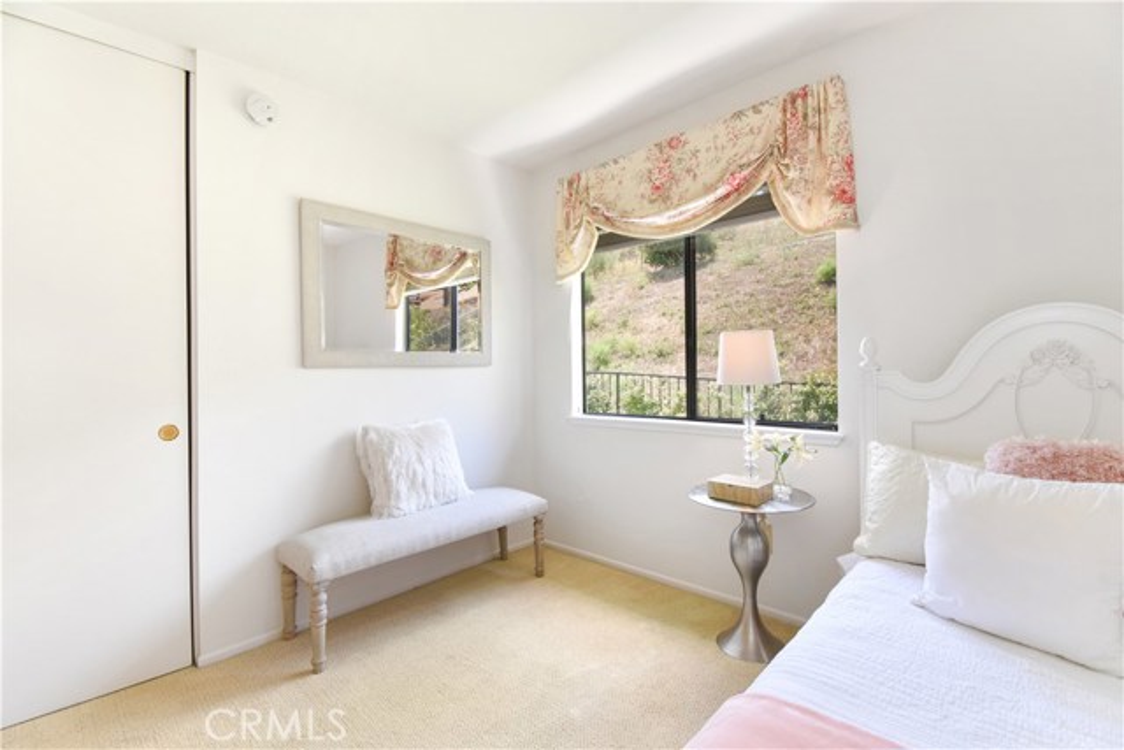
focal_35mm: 15
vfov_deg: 77.4
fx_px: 468
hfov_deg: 100.4
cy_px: 375
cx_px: 562
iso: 800
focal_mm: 10
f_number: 8
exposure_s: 1/40
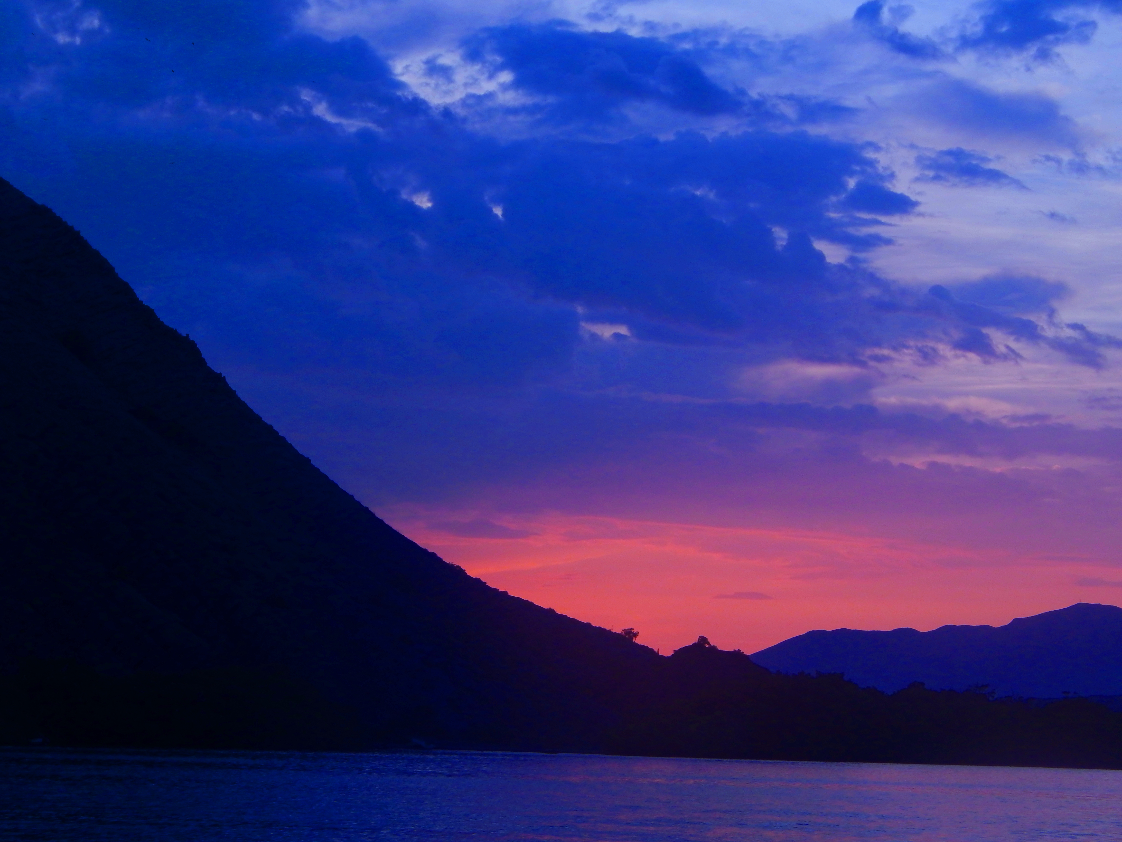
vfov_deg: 14.1
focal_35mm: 105
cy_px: 421
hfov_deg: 18.7
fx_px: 3403
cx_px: 561
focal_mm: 18.7
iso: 125
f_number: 4.5
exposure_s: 1/320
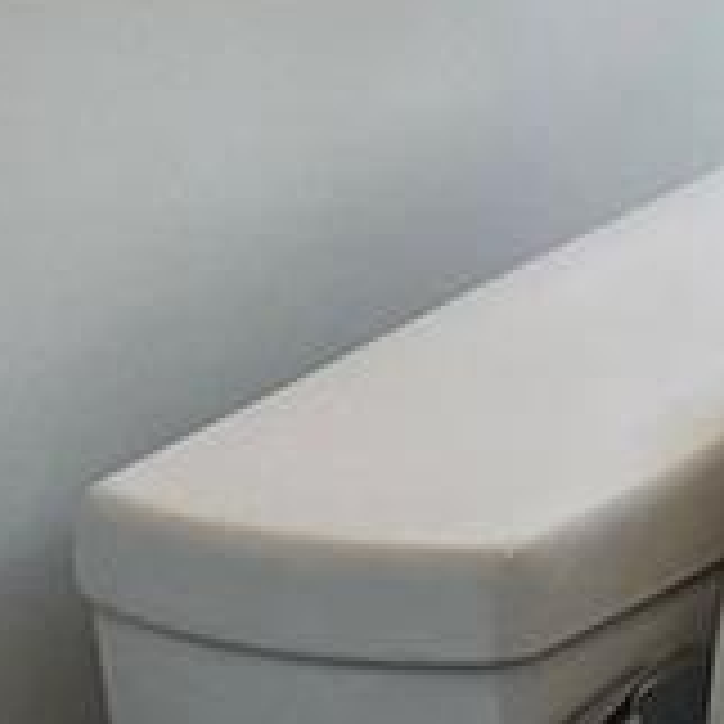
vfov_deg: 8.2
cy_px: -576
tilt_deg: -9.4
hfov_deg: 7.7
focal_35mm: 205
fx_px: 4851
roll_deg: -0.7
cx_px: 1988
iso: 100
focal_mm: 4.2
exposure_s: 1/120
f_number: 1.6
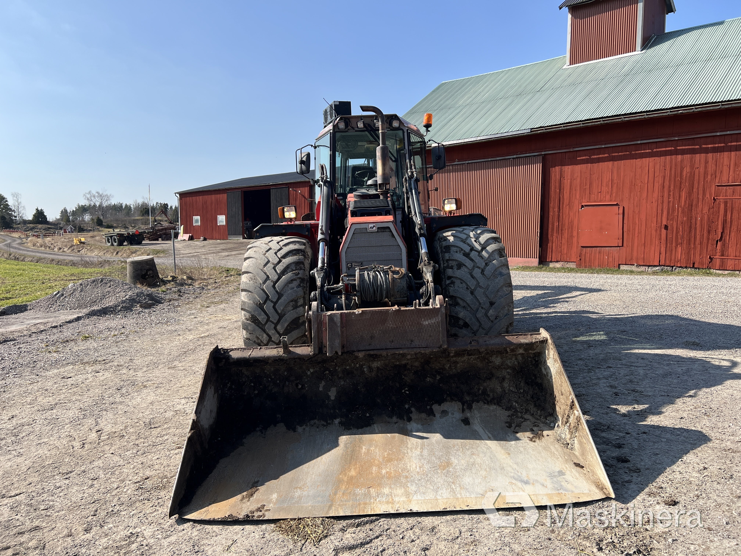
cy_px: 278
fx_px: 557
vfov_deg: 53.1
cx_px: 370
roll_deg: +0.3
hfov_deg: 67.3
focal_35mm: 26
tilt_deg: -5.1
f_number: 1.5
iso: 50
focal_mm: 5.7
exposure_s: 1/3165
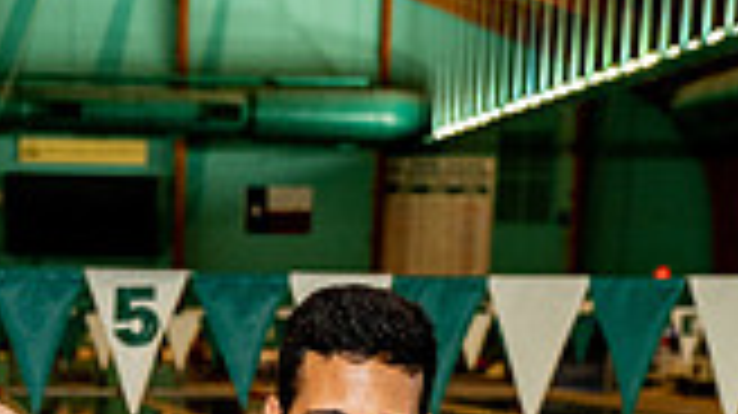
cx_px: 99
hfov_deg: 16.5
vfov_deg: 8.8
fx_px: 2523
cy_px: 882
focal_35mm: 129
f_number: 4
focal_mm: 45
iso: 1600
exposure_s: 1/250
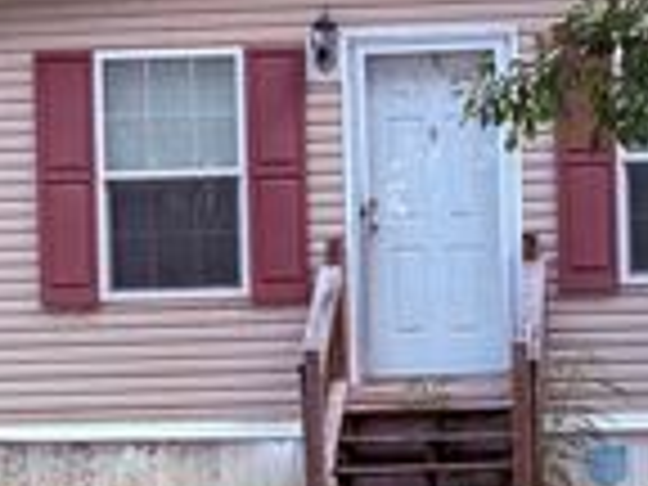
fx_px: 3126
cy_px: 389
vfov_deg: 8.9
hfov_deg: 11.8
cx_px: 495
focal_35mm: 167
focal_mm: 6.76
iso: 160
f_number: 1.78
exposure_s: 1/94
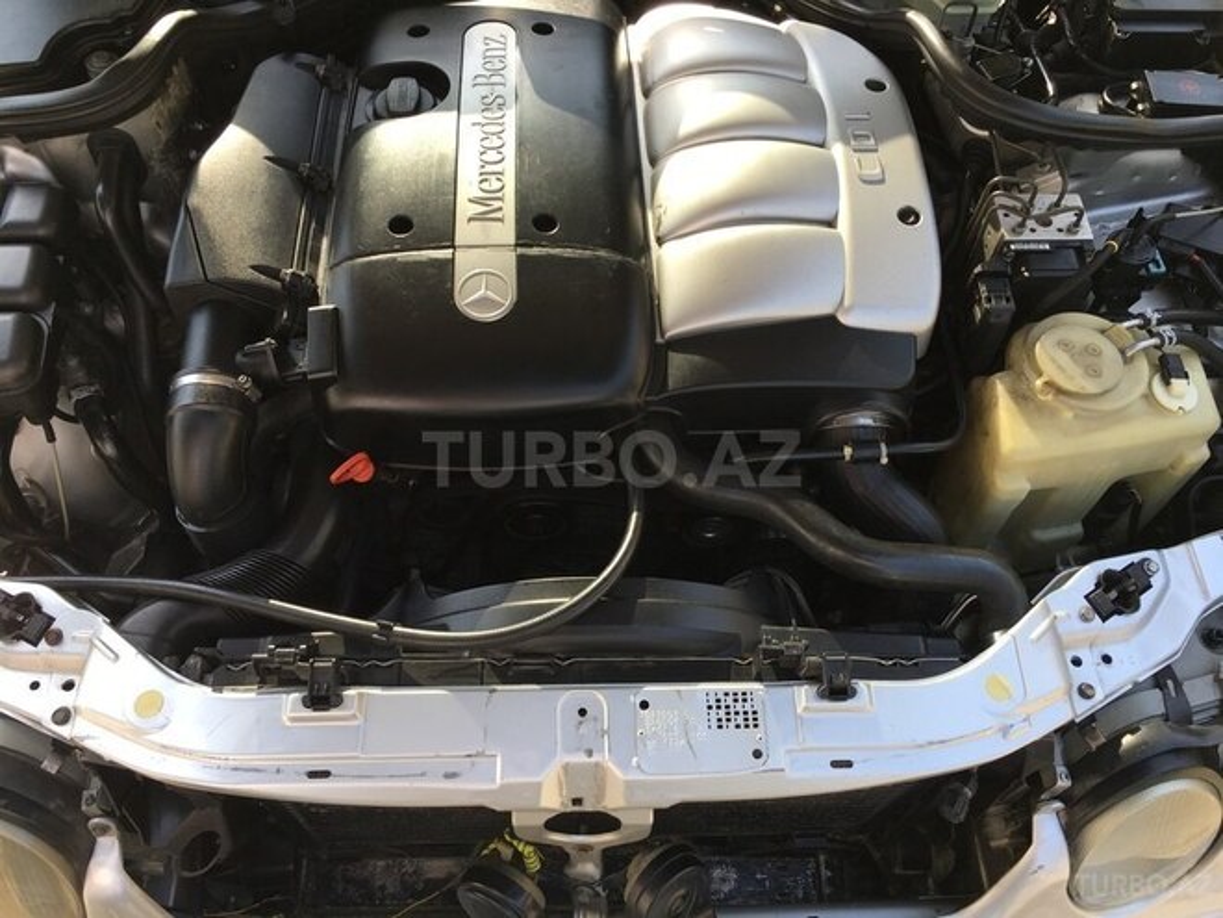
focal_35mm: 29
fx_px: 1025
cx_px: 612
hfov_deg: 61.7
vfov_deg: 48.2
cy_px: 459
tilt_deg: -59.3
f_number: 2.2
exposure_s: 1/149
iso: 25
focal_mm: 4.15
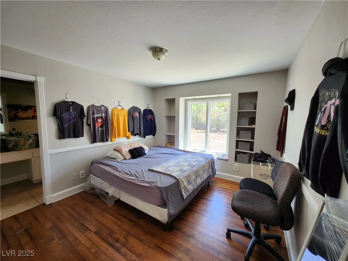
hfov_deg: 106.2
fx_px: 131
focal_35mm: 13
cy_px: 130
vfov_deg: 89.9
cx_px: 174
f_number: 2.2
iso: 80
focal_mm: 1.74
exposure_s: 1/60
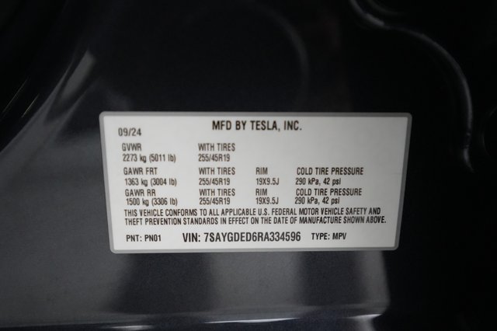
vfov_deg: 46.4
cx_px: 248
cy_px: 166
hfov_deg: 65.5
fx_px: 386
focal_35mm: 28
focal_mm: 28
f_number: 2.8
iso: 8000
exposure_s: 1/160
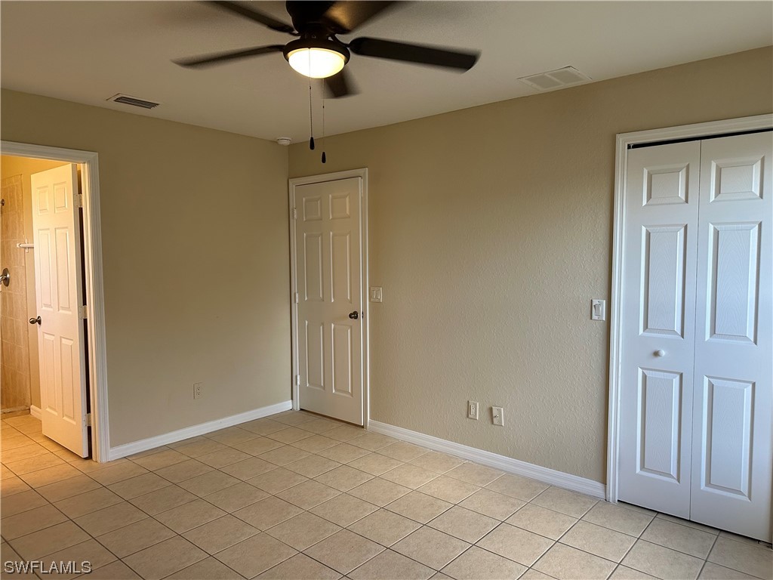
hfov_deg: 71.6
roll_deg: -0.3
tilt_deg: -3.8
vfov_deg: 56.8
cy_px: 290
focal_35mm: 24
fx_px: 536
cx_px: 386
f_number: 1.78
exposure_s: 1/120
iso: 200
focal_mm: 6.86
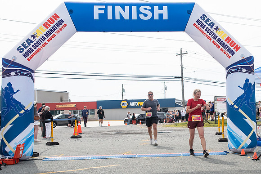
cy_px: 108
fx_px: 428
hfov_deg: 33.4
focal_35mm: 59
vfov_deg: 23.0
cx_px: 191
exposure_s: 1/3200
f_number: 4
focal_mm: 35
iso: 800
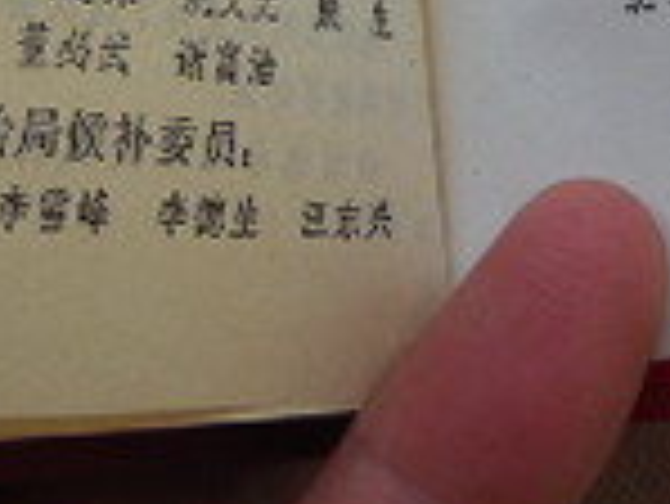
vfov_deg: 11.2
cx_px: 598
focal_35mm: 129
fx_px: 2499
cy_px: -184
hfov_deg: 15.1
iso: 125
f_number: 3.2
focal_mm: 5.3
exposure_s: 1/200
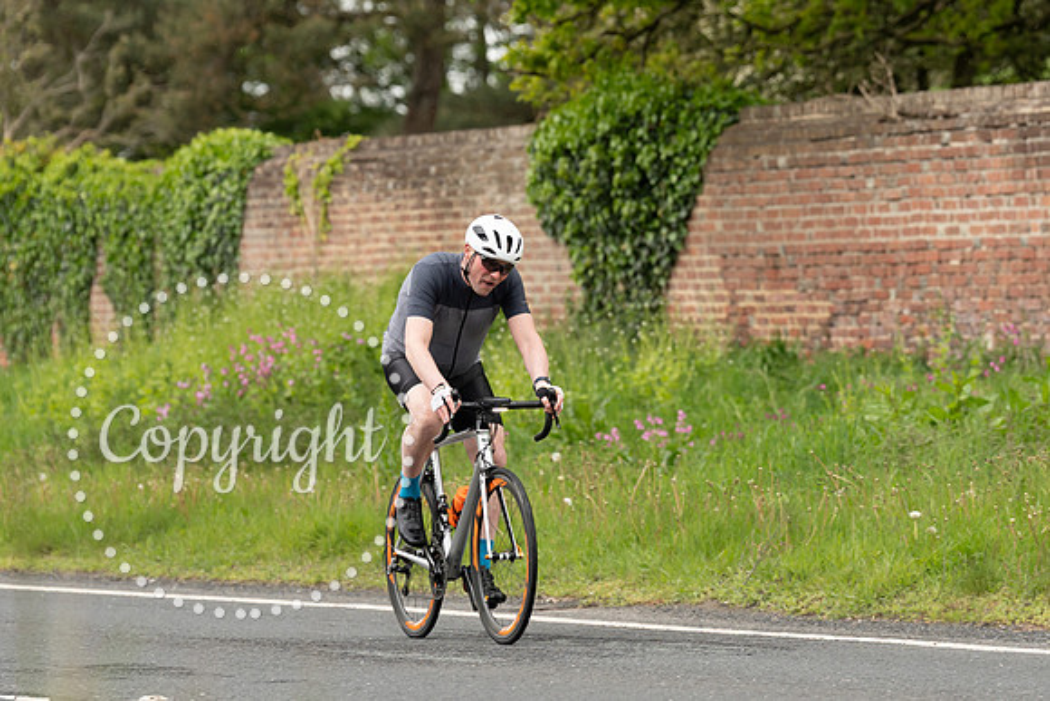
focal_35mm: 237
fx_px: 6901
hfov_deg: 8.7
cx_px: 516
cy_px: 271
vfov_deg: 5.8
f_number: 3.5
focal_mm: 162
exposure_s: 1/1000
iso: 640
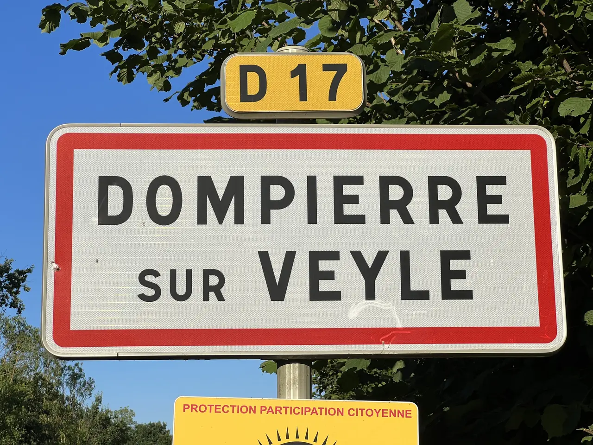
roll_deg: +0.2
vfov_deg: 19.1
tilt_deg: +12.2
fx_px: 1319
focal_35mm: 77
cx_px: 296
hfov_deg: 25.3
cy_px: 222
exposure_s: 1/1277
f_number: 2.8
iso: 32
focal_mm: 9
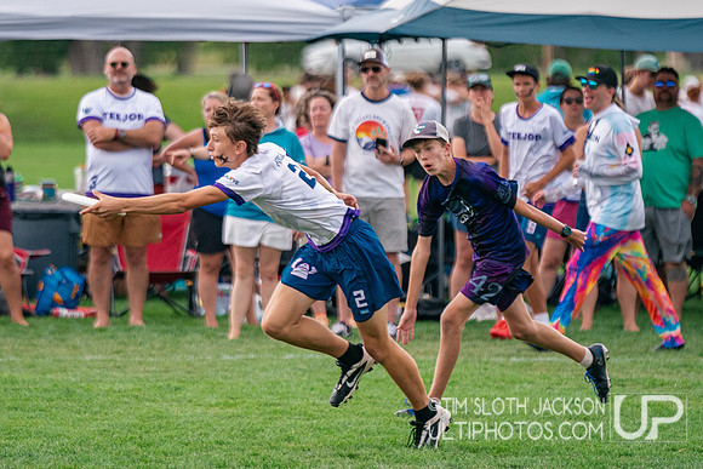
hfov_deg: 5.8
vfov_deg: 3.9
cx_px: 286
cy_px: 230
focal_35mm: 354
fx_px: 6923
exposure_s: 1/3200
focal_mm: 200
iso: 800
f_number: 2.8
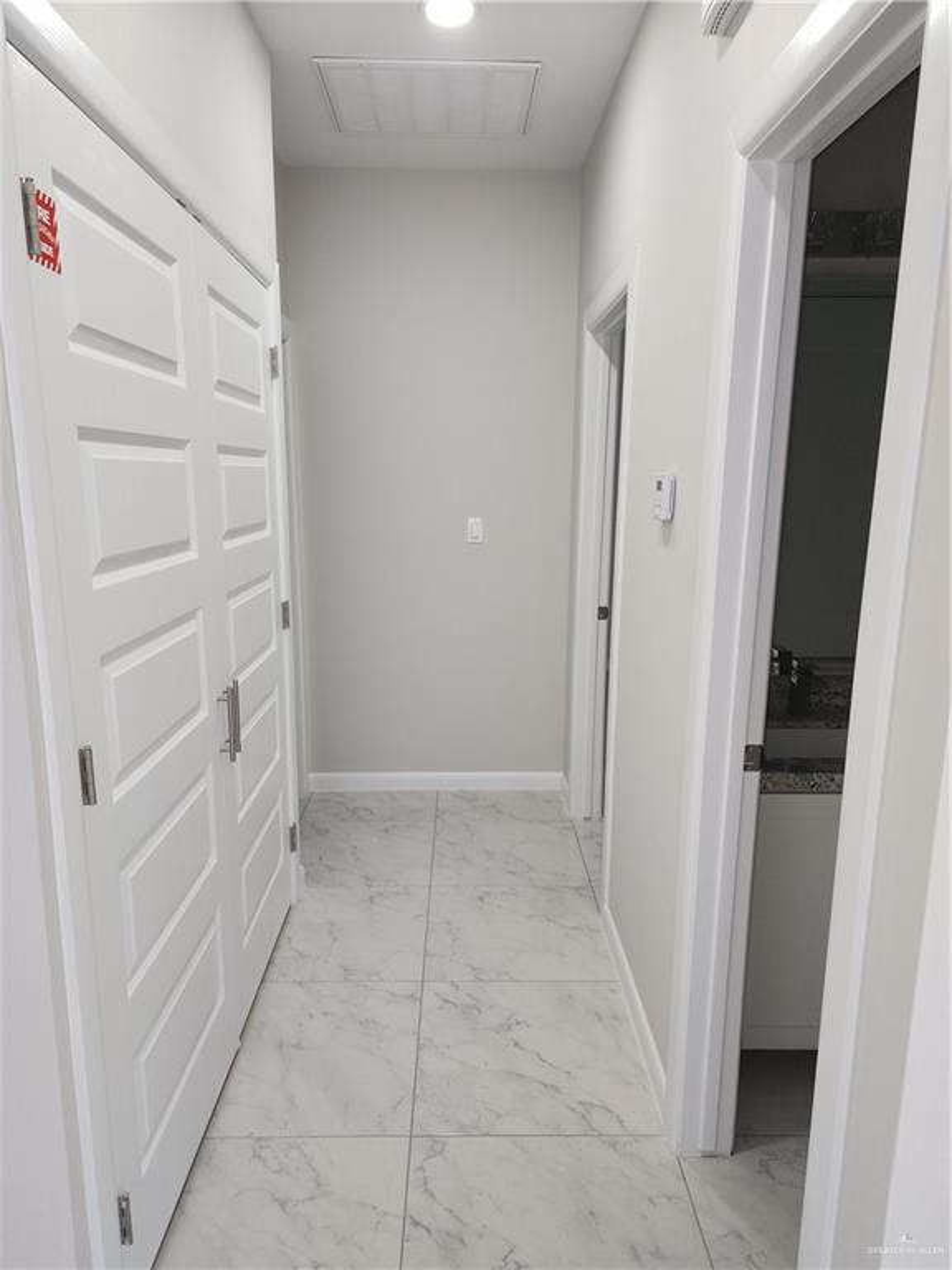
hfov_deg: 58.9
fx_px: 843
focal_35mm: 23
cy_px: 635
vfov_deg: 73.9
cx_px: 476
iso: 64
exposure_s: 1/60
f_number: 1.8
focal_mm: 6.4
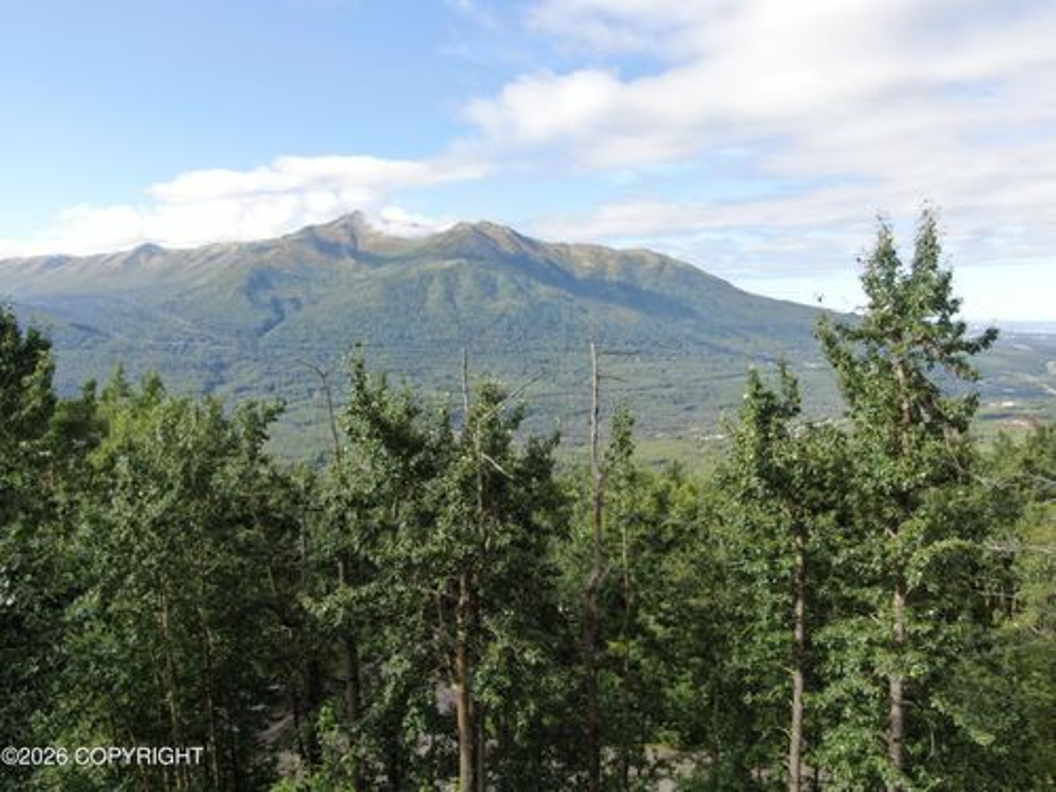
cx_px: 528
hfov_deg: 71.6
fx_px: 732
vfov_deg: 56.8
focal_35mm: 24
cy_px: 396
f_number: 2.8
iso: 100
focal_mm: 4.39
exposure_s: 1/640
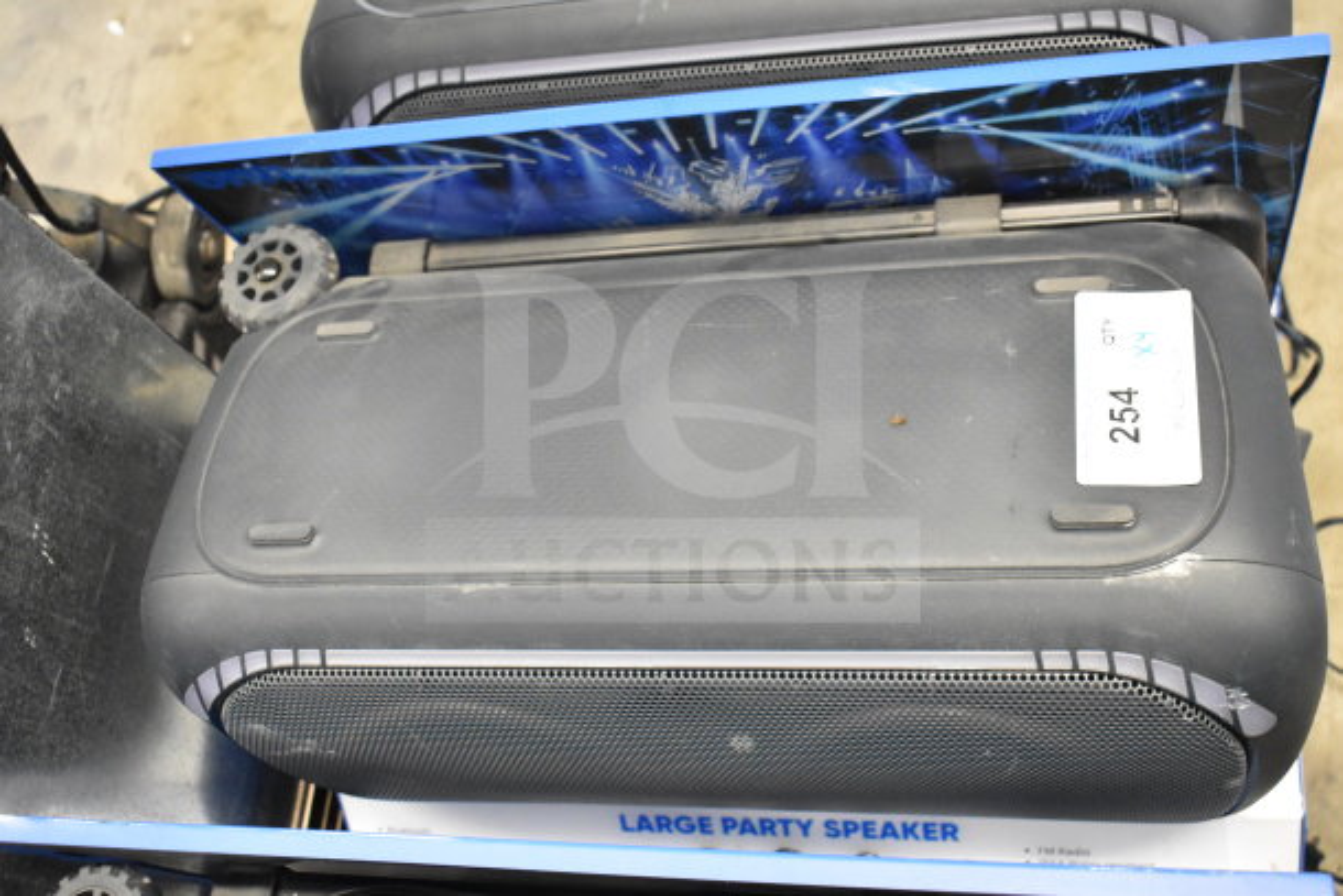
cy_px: 448
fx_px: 1455
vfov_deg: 34.2
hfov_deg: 49.5
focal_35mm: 39
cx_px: 672
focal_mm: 26
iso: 5000
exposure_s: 1/40
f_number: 4
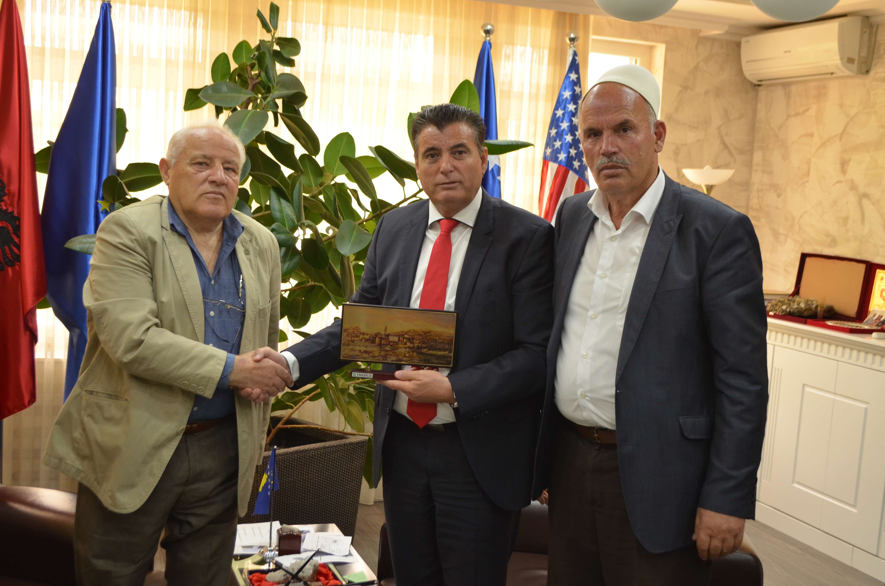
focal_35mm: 45
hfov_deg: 43.7
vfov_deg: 29.7
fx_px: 1104
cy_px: 293
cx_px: 442
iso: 800
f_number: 4.5
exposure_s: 1/40
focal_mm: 30
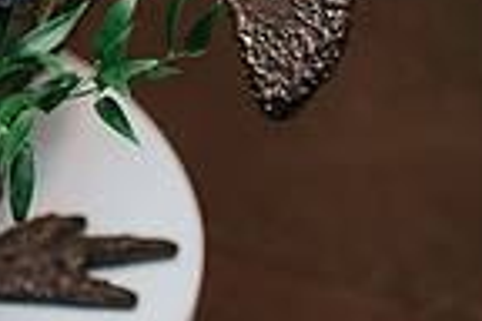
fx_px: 1941
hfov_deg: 13.3
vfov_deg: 9.3
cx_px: -264
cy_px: -99
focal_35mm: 145
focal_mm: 35
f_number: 2.8
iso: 800
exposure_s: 1/200
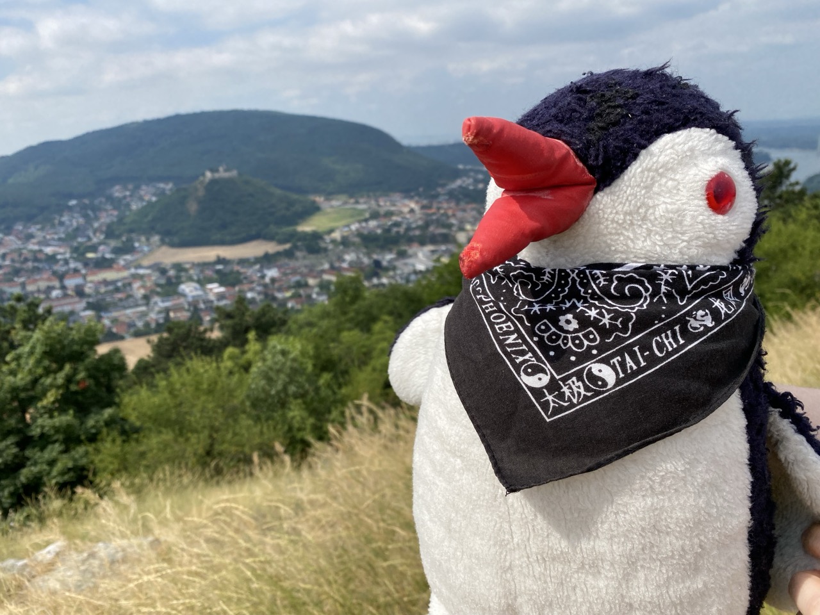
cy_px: 308
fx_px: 616
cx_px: 410
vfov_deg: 53.1
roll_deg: +3.7
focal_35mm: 26
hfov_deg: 67.3
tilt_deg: -14.4
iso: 32
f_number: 1.8
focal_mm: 4.25
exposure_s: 1/3497
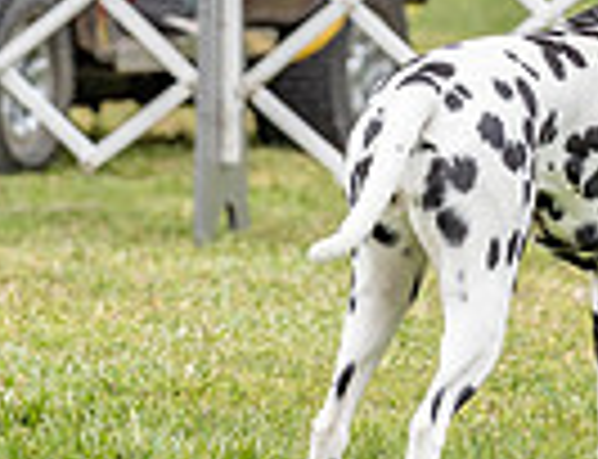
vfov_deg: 1.8
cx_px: 688
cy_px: -335
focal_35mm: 829
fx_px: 14438
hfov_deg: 2.4
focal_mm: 156
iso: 500
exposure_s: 1/1000
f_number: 4.5
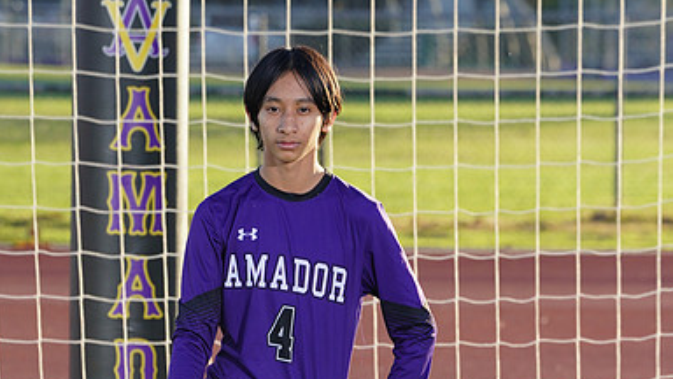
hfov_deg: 5.3
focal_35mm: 405
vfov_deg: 3.0
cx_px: 336
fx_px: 7227
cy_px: 435
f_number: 10
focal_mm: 256
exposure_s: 1/250
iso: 400
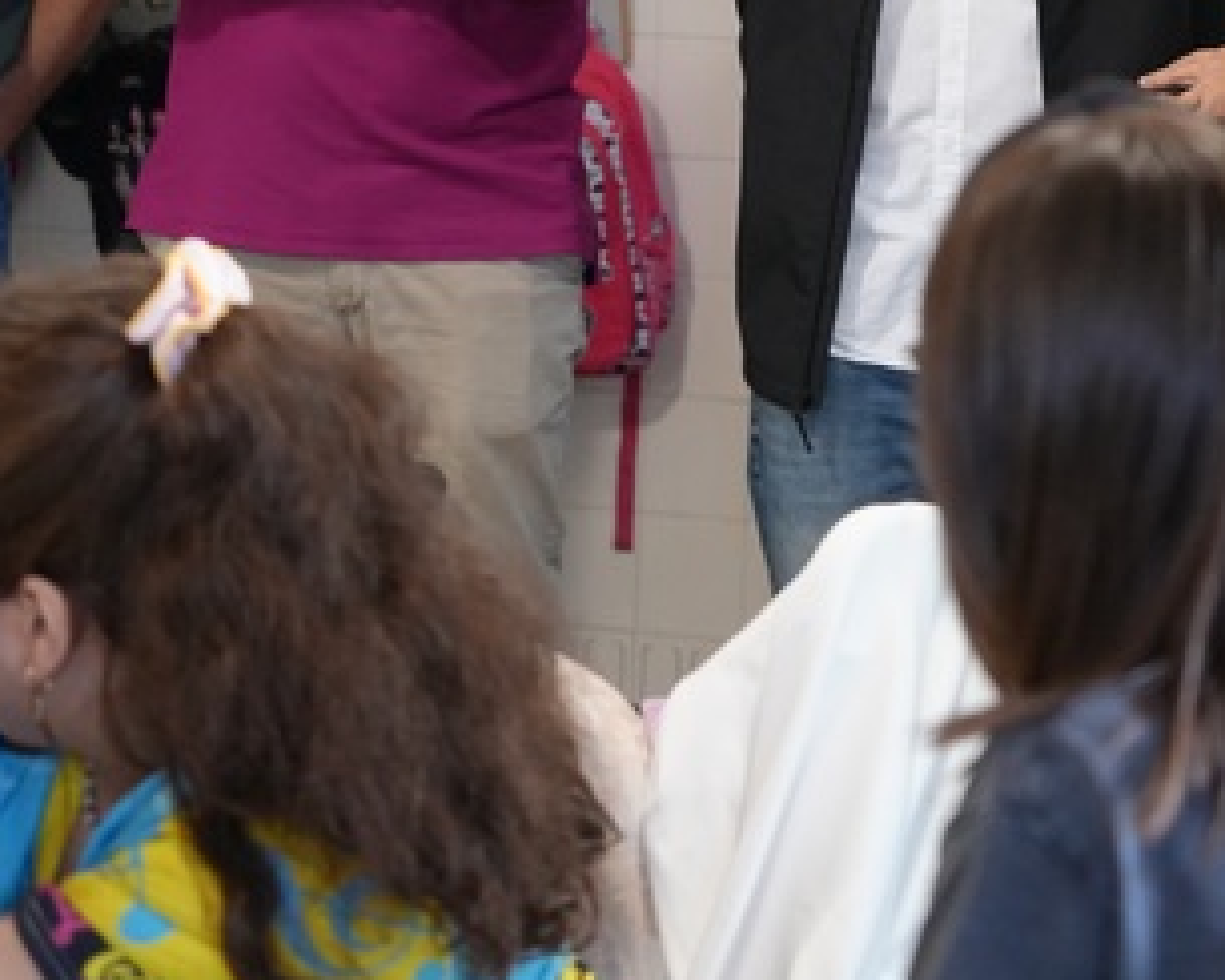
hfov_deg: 12.8
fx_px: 5438
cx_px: 1020
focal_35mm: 150
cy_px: 102
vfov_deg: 10.2
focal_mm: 61
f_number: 4
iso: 4000
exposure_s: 1/160
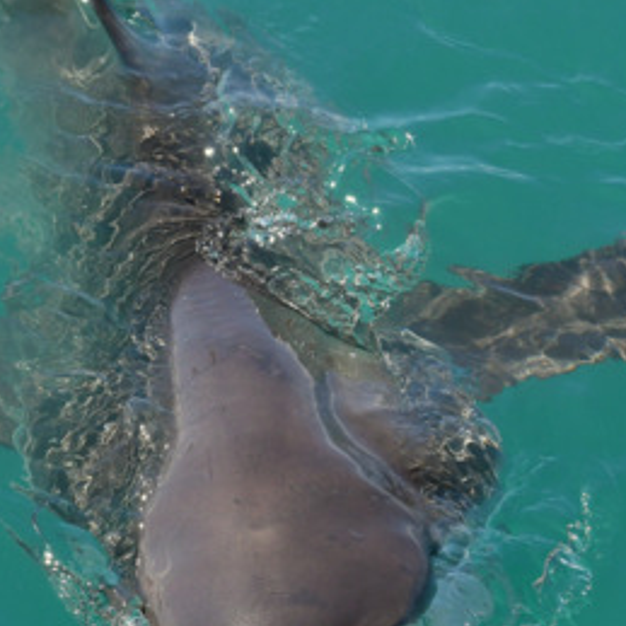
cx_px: 203
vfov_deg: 7.0
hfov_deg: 7.0
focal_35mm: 251
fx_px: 5135
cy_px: 224
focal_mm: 85
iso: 500
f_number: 9
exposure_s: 1/2000
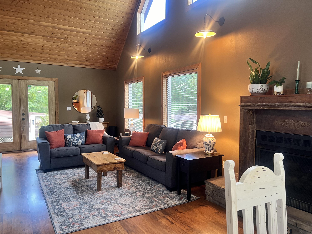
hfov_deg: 67.3
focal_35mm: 26
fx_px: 234
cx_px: 156
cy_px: 117
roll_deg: -0.3
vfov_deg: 53.1
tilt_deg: -4.1
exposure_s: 1/60
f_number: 1.5
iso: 125
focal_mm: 5.7
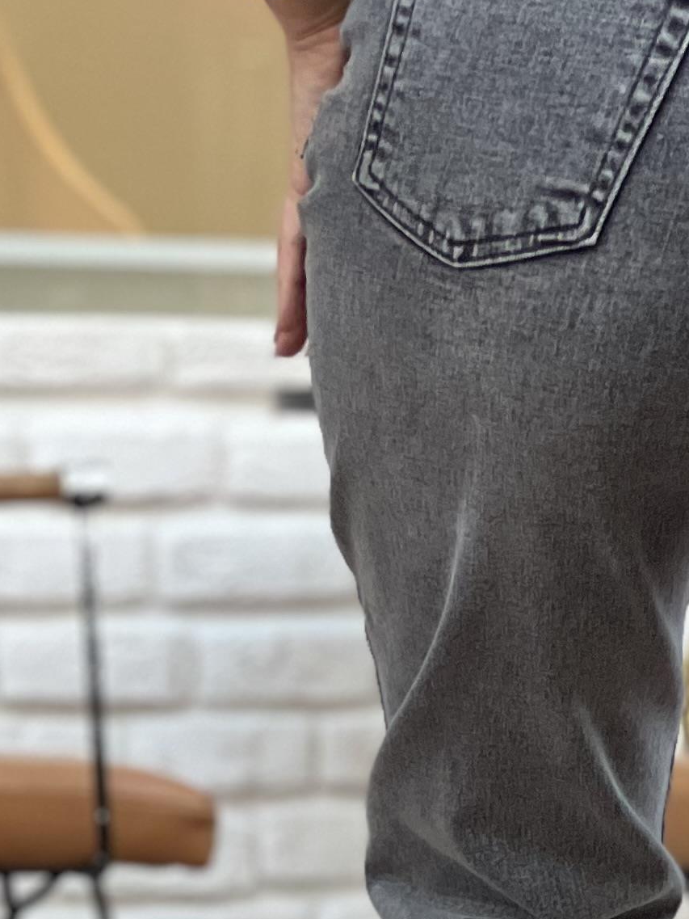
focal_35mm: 273
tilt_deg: -2.0
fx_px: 7244
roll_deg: -0.2
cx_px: 599
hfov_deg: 5.4
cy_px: 1028
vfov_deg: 7.2
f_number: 2.8
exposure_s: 1/121
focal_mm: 9
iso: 125
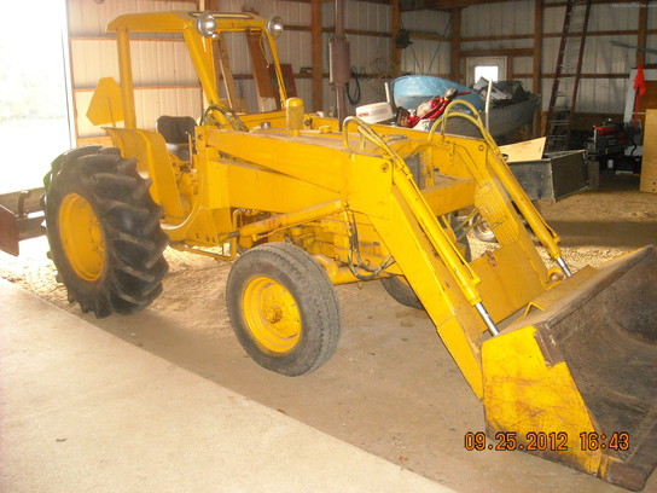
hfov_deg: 52.6
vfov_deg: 40.7
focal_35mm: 35
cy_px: 246
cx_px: 328
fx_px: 664
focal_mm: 5.7
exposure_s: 1/60
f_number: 2.8
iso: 541
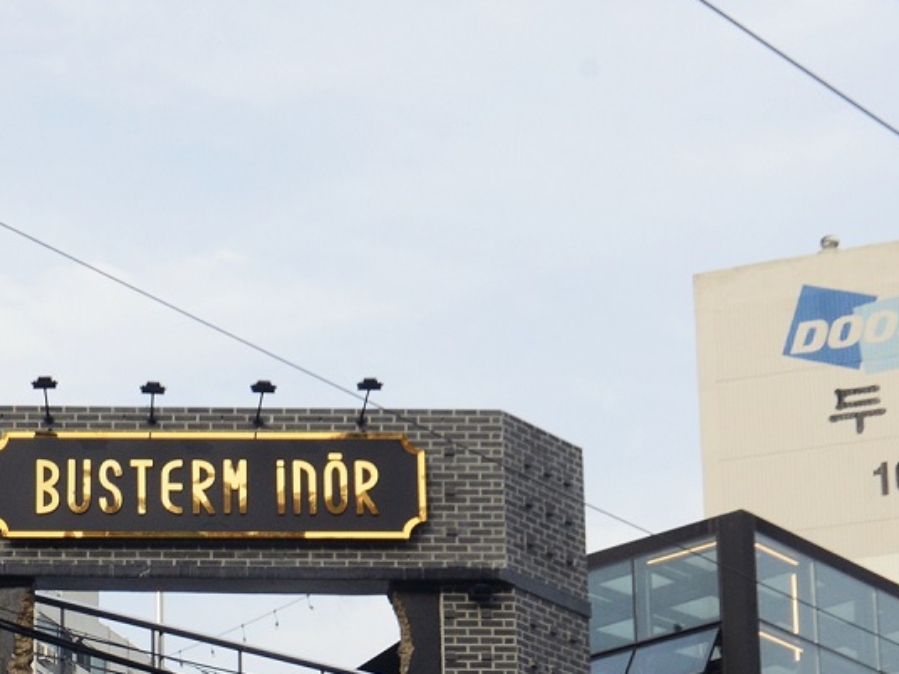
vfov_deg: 11.9
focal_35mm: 122
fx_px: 3168
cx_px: 226
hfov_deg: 16.1
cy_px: 828
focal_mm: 34
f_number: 9
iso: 640
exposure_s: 1/320
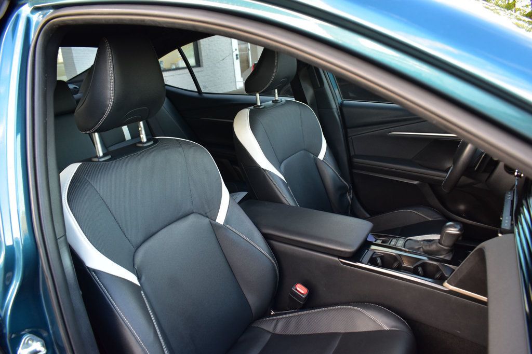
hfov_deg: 67.4
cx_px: 266
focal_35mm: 27
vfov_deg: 47.9
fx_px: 399
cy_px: 177
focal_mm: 18
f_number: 6.3
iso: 500
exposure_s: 1/15
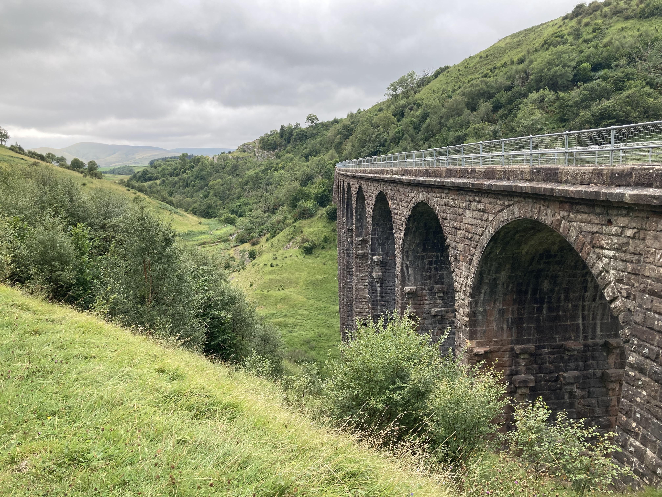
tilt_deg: -7.3
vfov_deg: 49.7
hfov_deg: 63.4
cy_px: 248
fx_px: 535
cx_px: 331
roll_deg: +2.0
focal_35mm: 28
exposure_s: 1/453
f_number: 1.8
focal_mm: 3.99
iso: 20
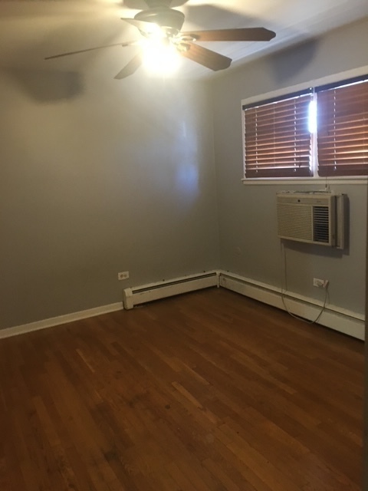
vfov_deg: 61.7
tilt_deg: -6.8
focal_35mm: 29
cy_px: 246
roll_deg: +1.3
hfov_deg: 48.2
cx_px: 184
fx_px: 411
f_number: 2.2
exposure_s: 1/24
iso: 200
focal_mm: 4.15
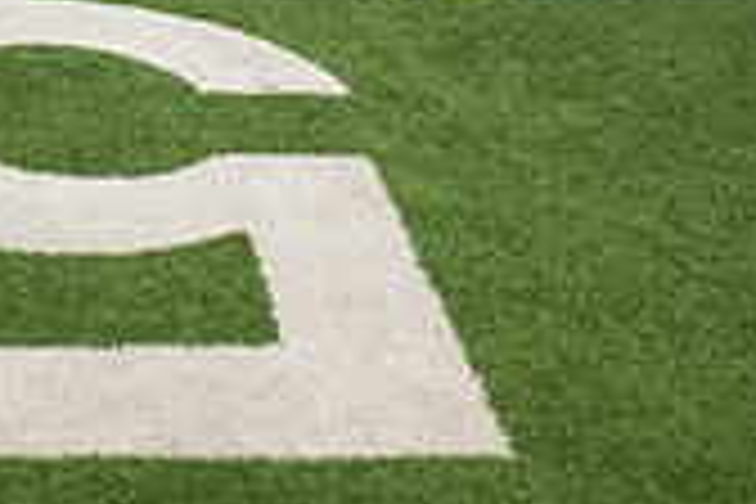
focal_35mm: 88
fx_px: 1848
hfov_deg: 20.1
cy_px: -318
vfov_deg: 14.2
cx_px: -361
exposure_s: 1/200
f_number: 8
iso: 160
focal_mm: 24
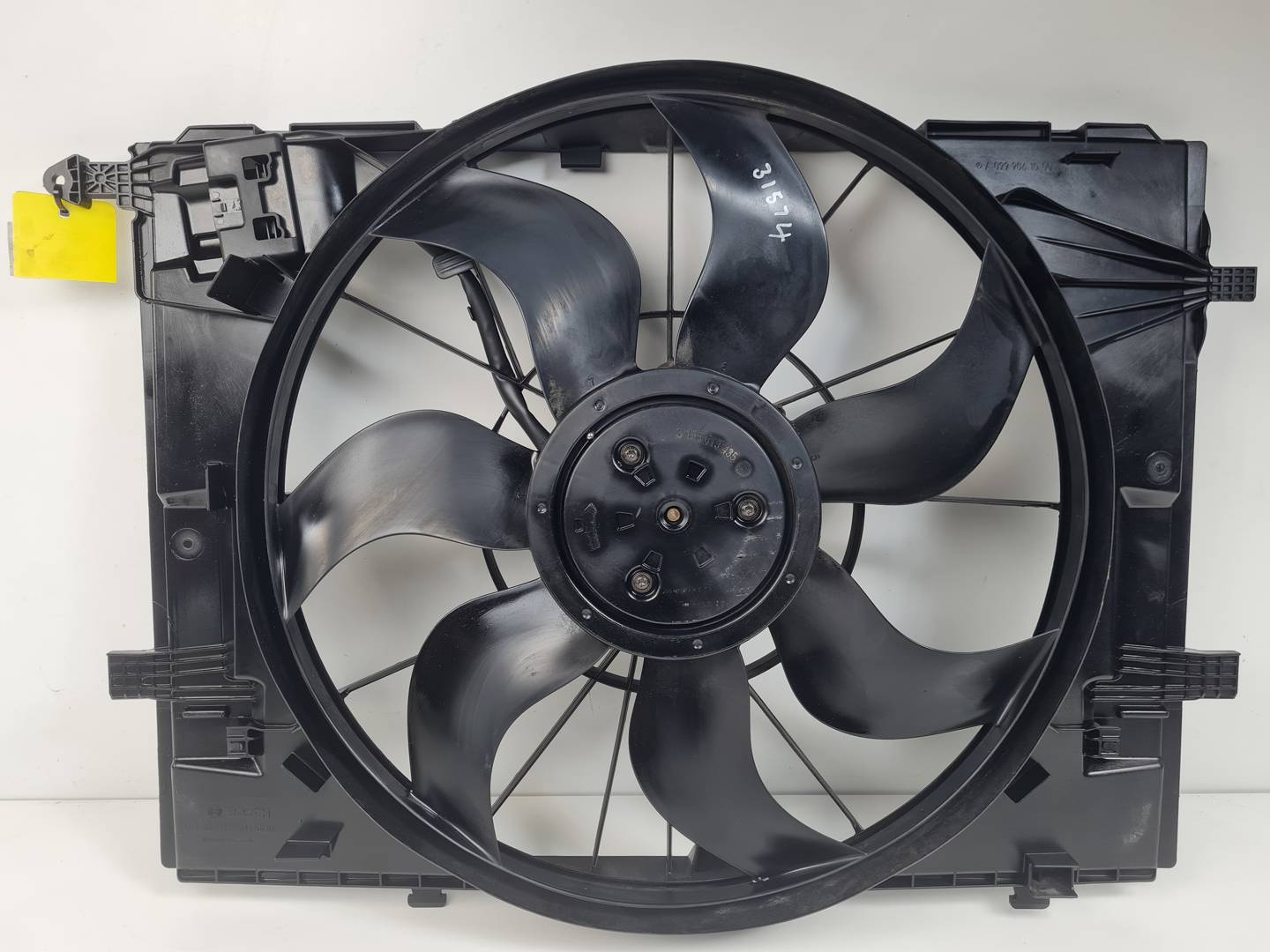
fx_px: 954
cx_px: 635
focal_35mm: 26
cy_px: 476
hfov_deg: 67.3
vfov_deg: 53.1
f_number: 1.8
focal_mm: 5.4
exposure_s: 1/144
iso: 50
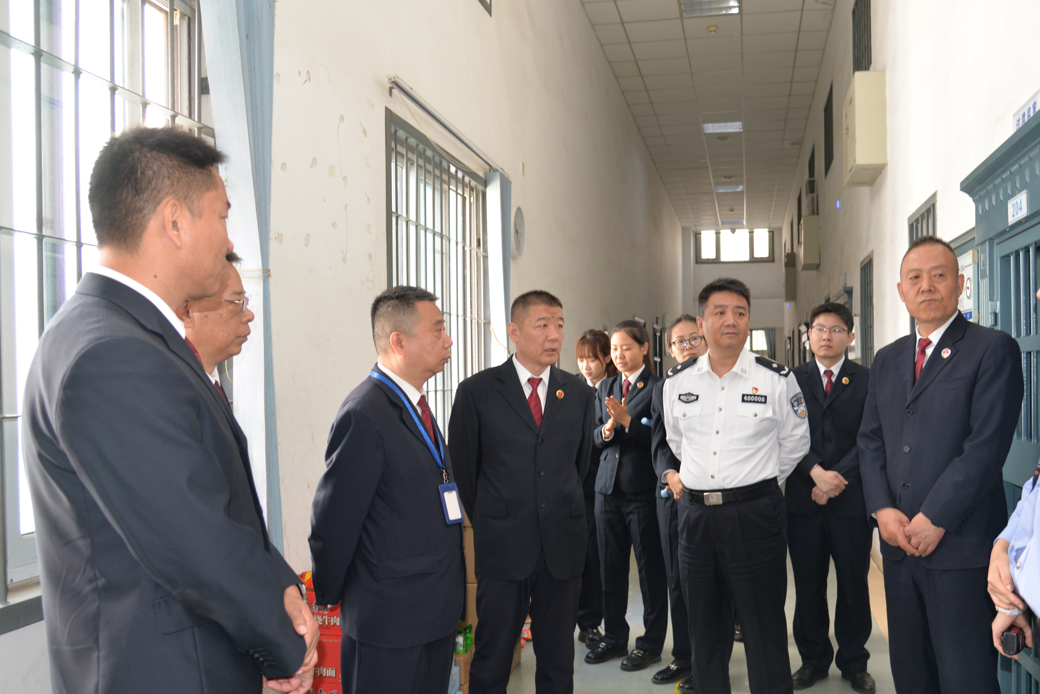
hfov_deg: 56.9
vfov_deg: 40.0
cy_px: 383
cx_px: 610
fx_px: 954
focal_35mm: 33
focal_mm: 27
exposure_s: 1/60
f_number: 4
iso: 450
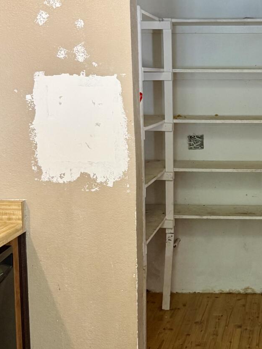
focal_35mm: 58
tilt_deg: -5.1
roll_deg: +0.1
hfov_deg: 24.3
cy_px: 137
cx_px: 248
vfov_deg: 33.1
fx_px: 585
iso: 200
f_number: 1.78
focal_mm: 6.76
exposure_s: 1/82
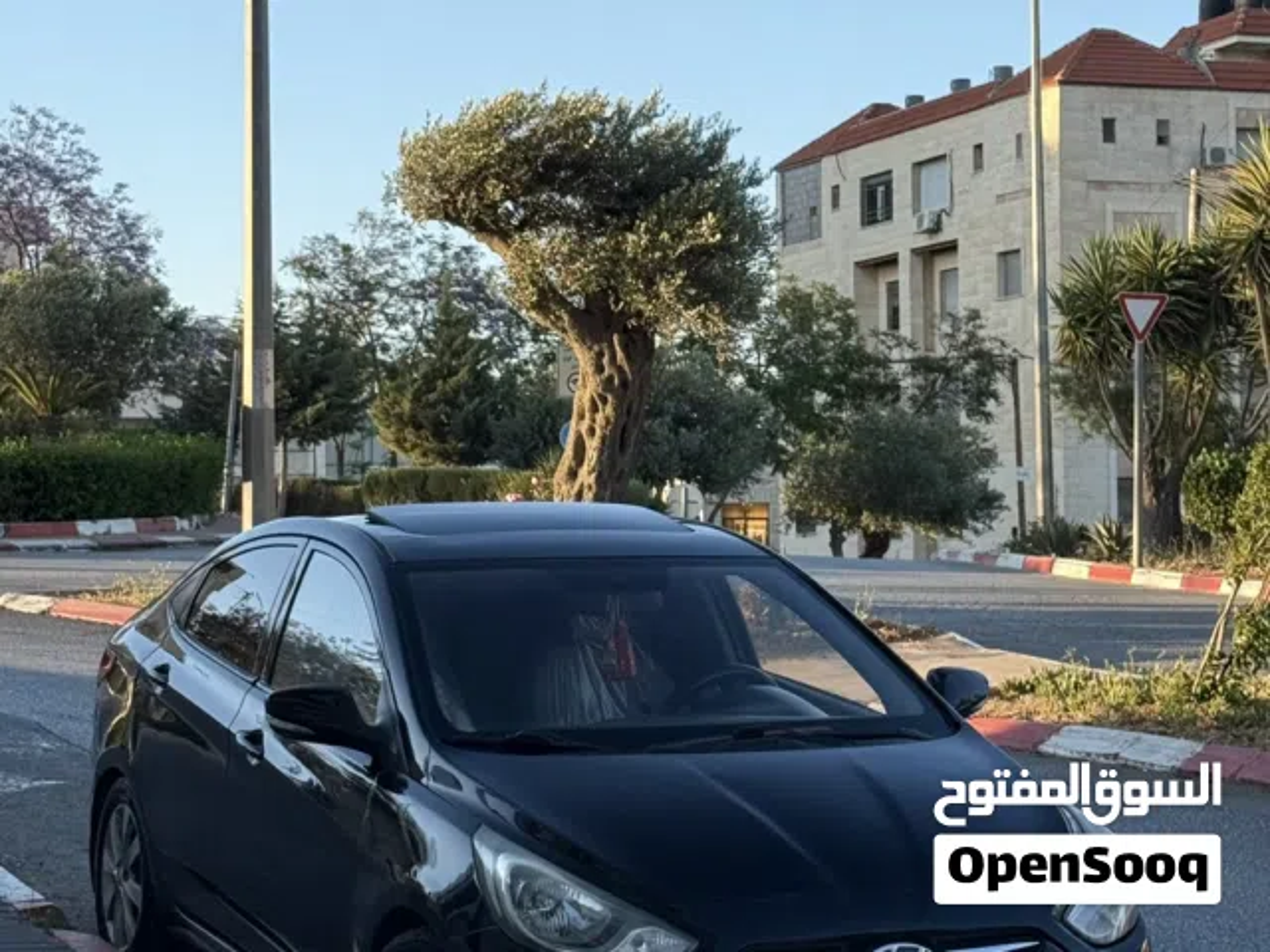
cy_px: 476
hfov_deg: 39.7
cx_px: 635
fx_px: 1761
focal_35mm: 48
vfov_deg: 30.3
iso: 64
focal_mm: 6.76
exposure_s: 1/1307
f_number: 1.78
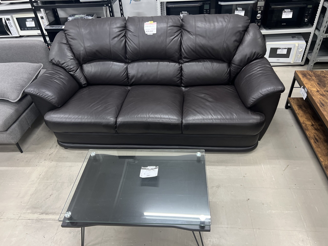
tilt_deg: -38.5
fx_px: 246
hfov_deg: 67.3
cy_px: 123
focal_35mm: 26
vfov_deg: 53.1
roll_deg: +4.3
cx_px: 164
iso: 250
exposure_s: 1/60
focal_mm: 5.7
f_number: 1.5
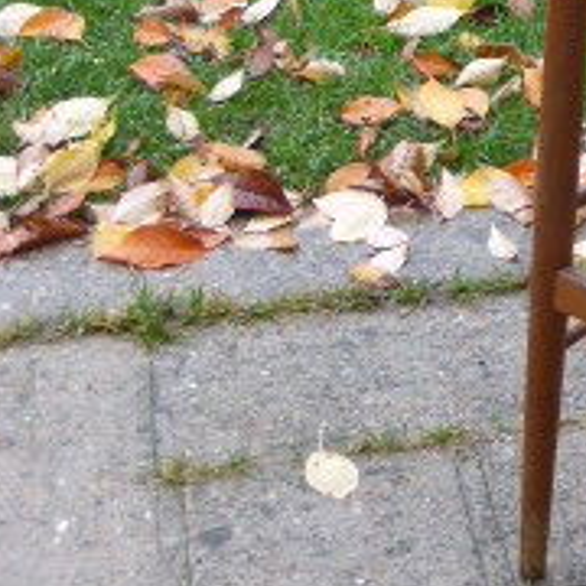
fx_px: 2413
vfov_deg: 13.3
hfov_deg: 13.4
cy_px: -179
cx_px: 752
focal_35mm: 126
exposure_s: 1/60
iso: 200
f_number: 3.9
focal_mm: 6.9
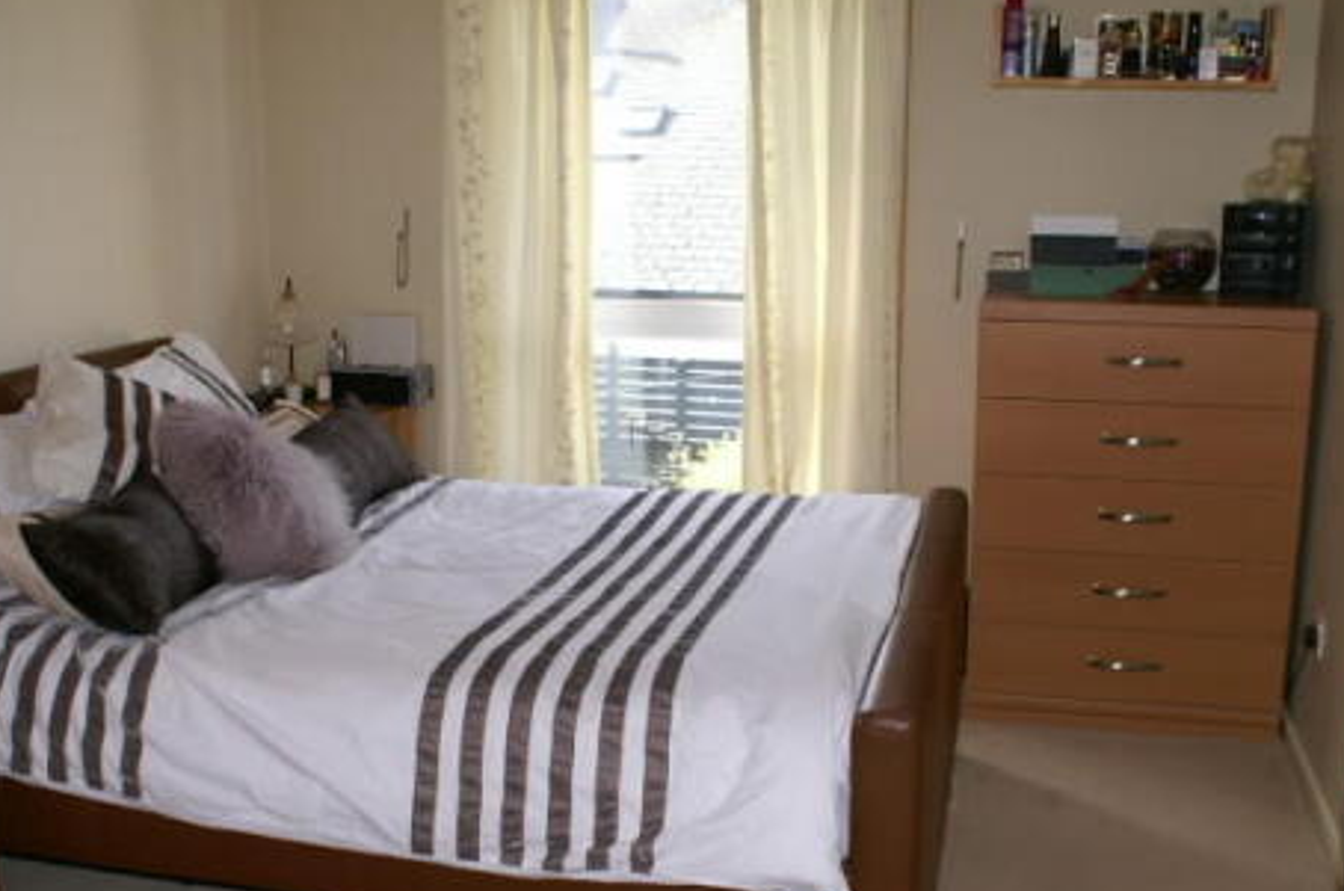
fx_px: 1453
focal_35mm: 39
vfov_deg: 34.1
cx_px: 696
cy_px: 487
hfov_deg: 49.6
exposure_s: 1/100
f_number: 3.5
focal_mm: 18
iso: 100
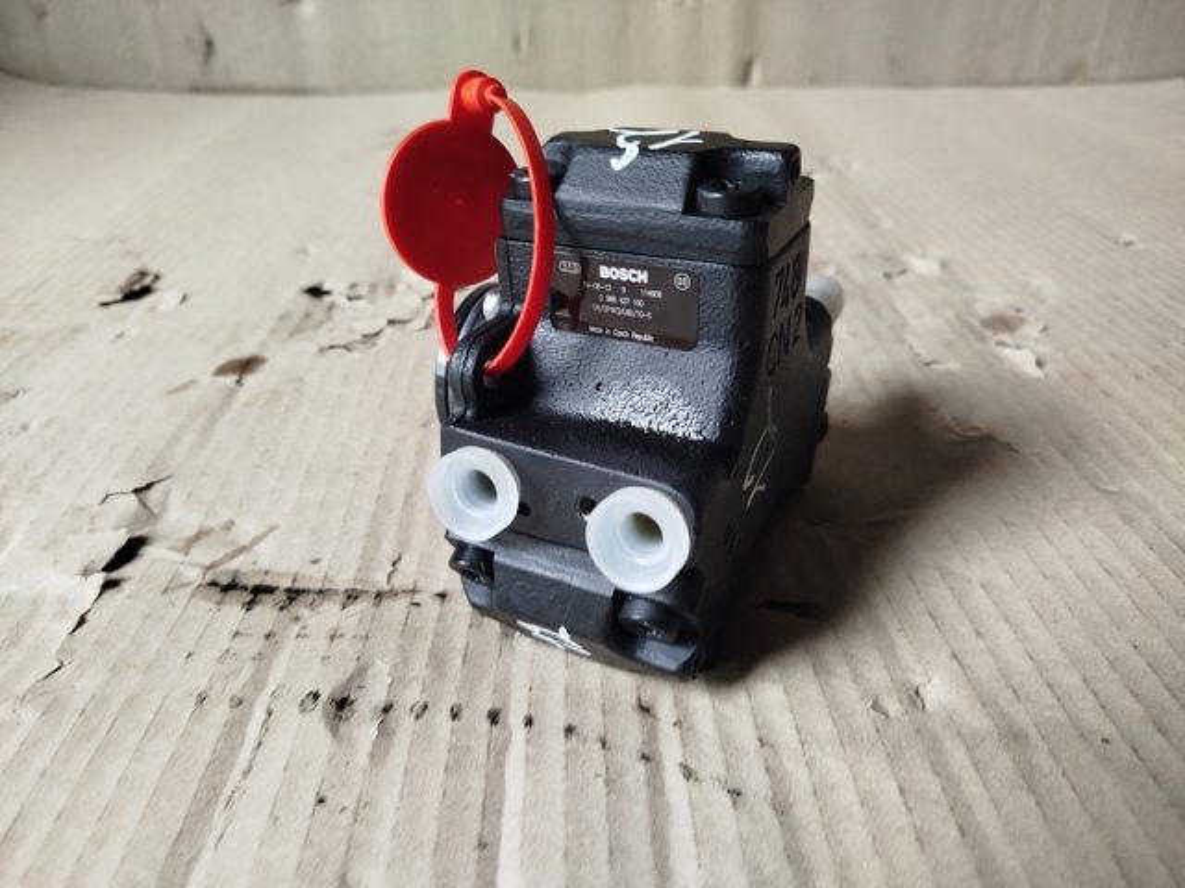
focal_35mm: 24
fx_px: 822
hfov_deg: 71.6
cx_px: 592
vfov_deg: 56.8
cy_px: 444
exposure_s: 1/33
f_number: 1.7
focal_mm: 5.31
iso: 160
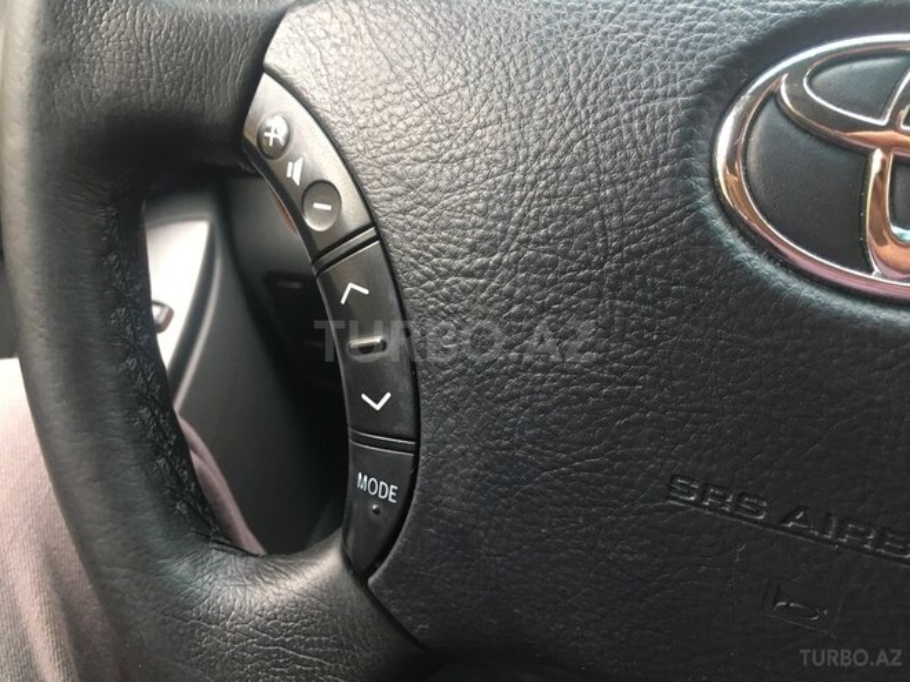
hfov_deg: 61.7
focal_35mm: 29
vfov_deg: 48.2
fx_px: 762
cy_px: 341
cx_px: 455
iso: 100
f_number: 2.2
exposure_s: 1/33
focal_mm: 4.15
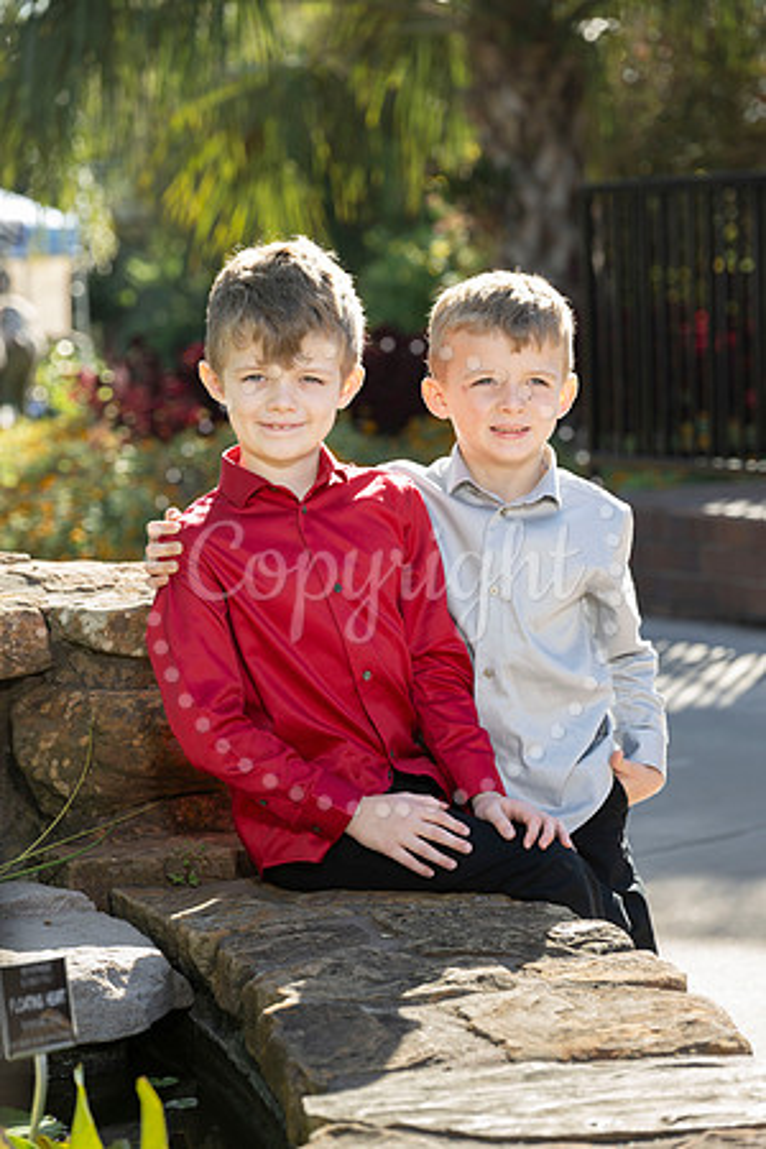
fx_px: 3511
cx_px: 383
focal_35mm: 110
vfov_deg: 18.6
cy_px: 574
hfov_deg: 12.5
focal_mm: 110
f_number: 5.6
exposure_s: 1/200
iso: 160
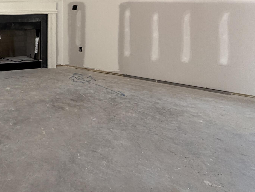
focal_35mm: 31
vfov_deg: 41.3
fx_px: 228
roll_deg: +0.0
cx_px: 16
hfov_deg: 50.3
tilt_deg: -3.6
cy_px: 14
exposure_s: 1/121
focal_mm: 2.22
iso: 320
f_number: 2.2
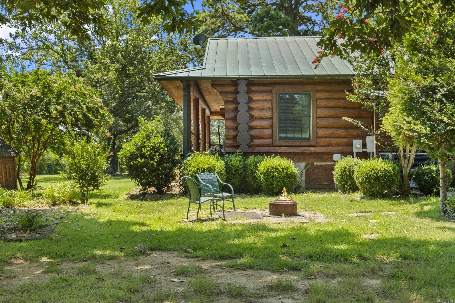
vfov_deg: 36.9
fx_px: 455
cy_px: 152
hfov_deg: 53.1
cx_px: 228
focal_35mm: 36
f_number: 8
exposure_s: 1/60
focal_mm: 24
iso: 400
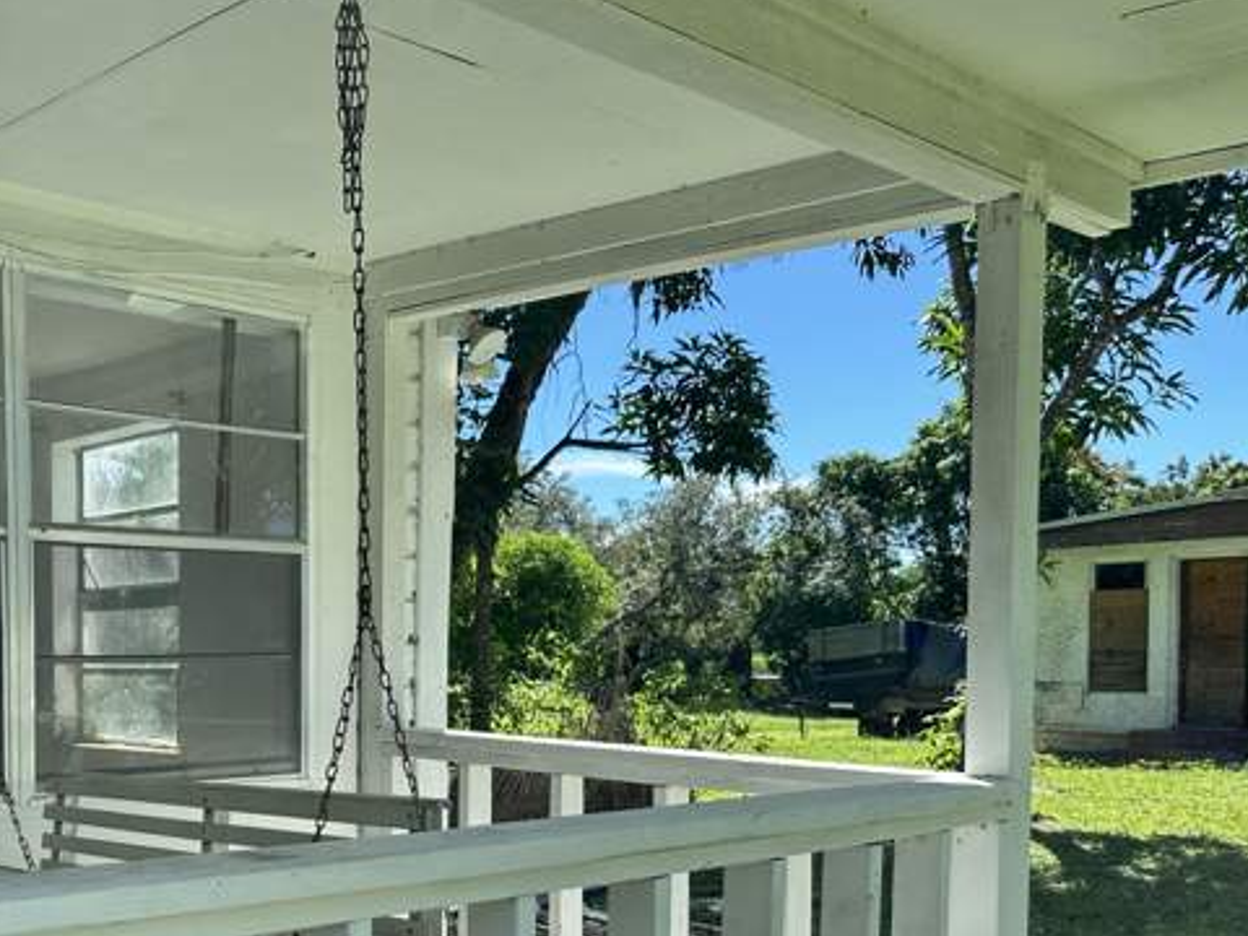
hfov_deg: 44.3
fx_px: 1442
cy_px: 720
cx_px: 229
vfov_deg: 35.0
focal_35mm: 40
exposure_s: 1/1812
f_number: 1.78
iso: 80
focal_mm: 6.86
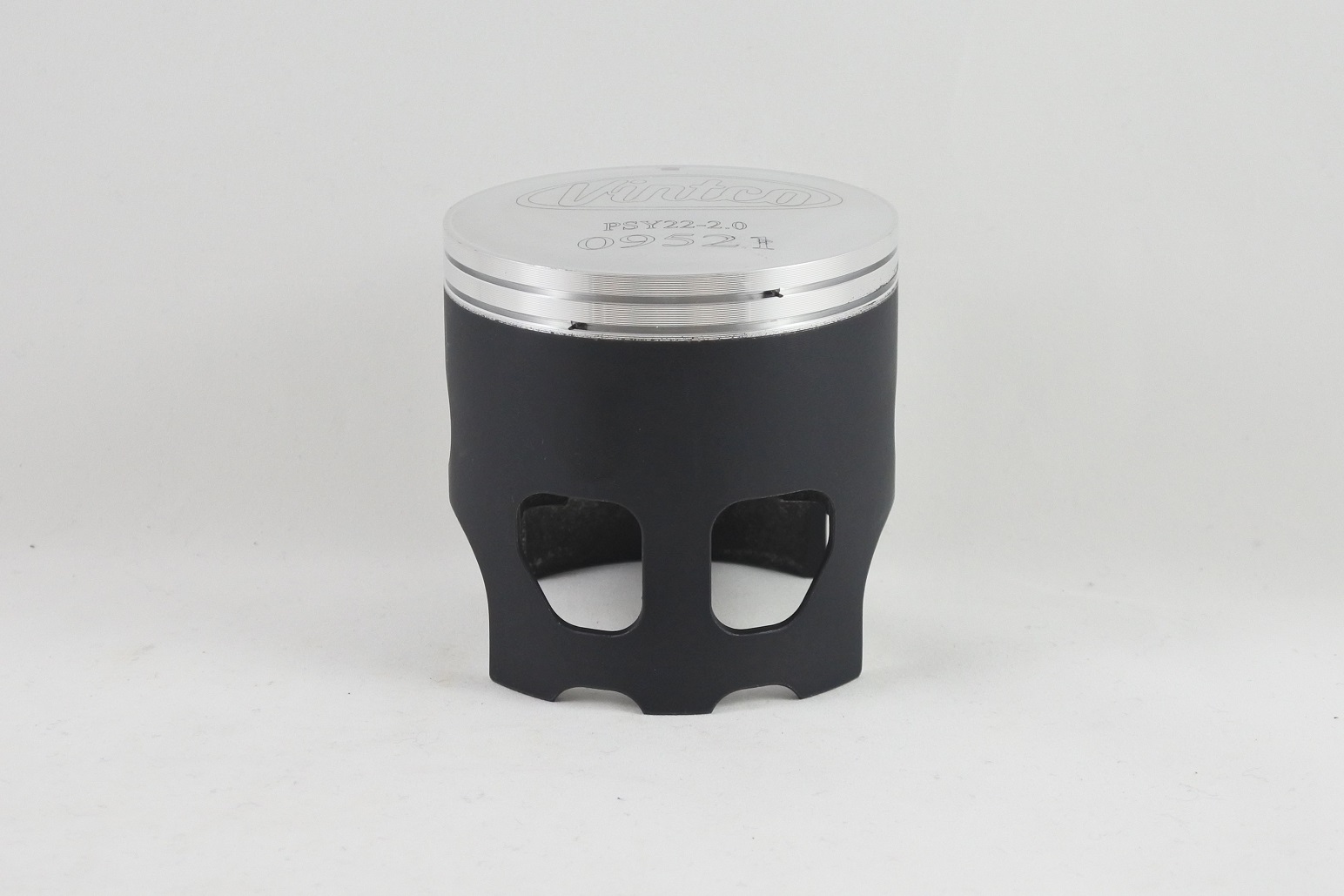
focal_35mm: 52
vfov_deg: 26.0
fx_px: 1941
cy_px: 448
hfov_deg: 38.2
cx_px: 672
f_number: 4.5
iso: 500
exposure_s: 1/125
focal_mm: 19.3
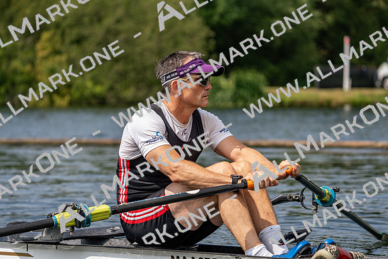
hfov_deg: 10.3
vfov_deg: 6.9
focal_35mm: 200
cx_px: 194
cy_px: 130
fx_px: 2156
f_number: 5.6
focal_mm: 200
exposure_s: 1/1600
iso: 250
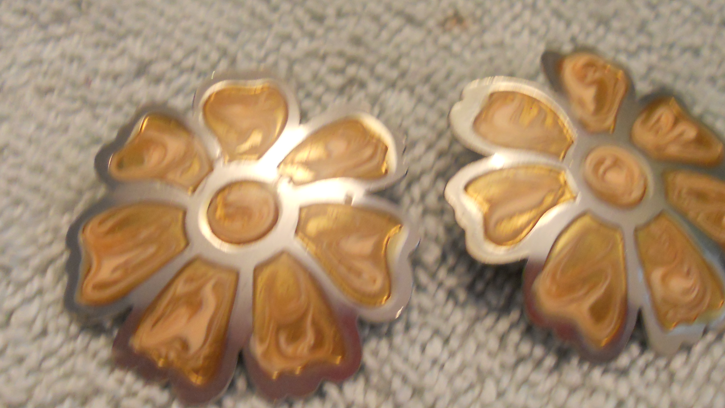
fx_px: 1019
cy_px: 268
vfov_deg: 22.6
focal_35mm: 53
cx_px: 384
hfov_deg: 39.2
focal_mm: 5.8
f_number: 3.5
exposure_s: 1/30
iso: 320
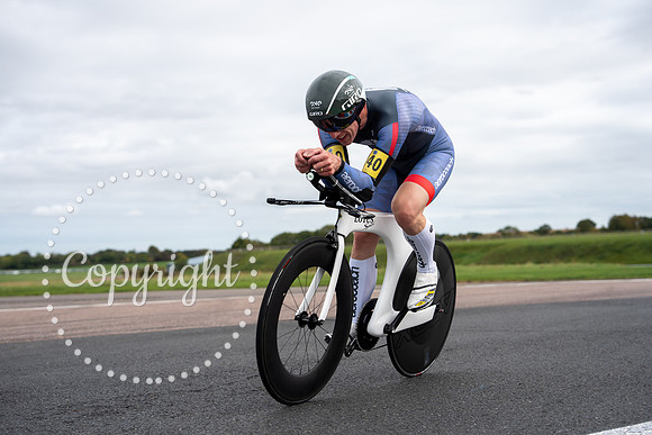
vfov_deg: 23.8
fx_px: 1033
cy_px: 218
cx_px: 326
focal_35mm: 57
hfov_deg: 35.0
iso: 100
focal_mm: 57
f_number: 3.5
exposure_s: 1/1000
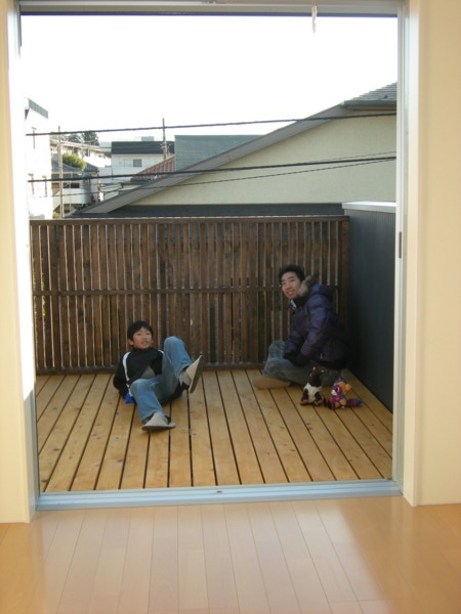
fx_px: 799
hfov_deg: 32.2
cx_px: 230
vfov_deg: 42.1
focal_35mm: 45
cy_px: 307
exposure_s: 1/129
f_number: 3.5
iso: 91
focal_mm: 7.5
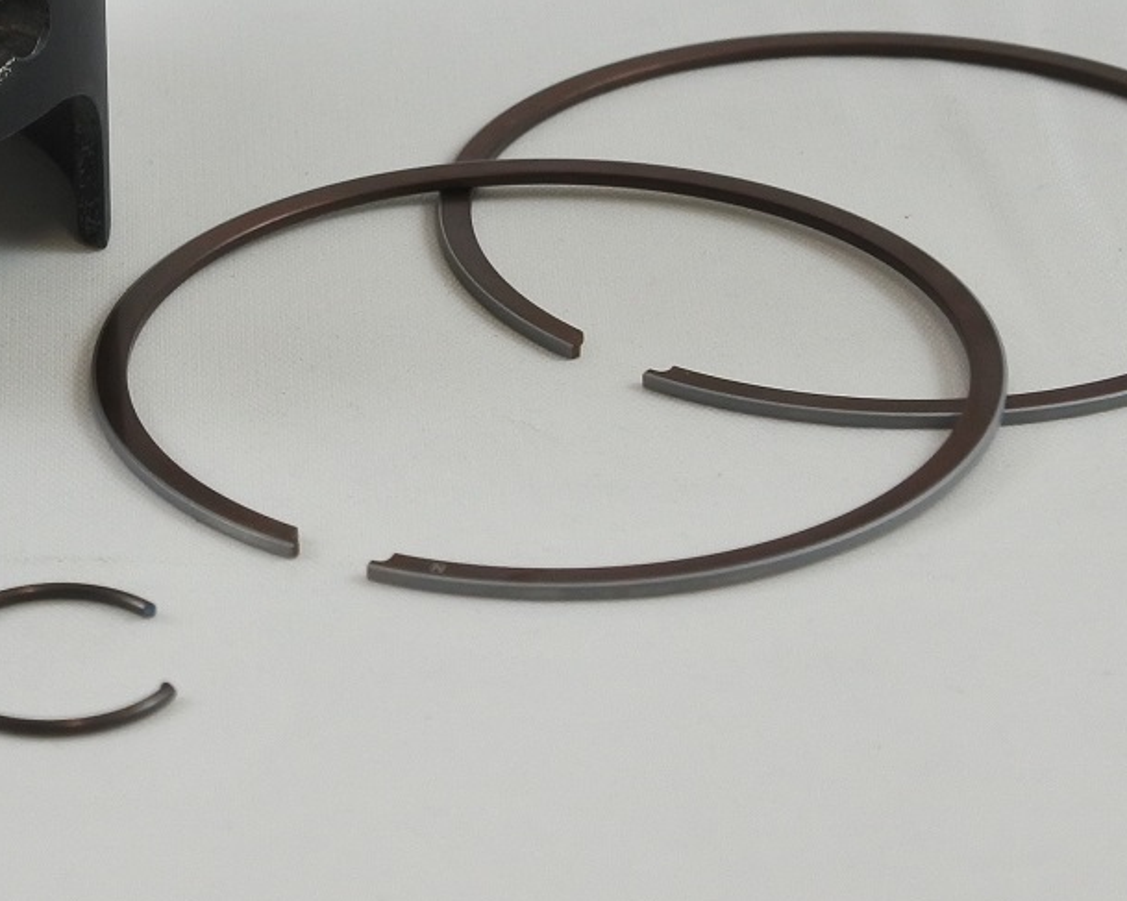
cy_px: 8
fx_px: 5036
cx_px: 39
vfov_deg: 10.1
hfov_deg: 12.6
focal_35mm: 151
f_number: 4.8
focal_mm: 22.3
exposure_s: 1/160
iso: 400
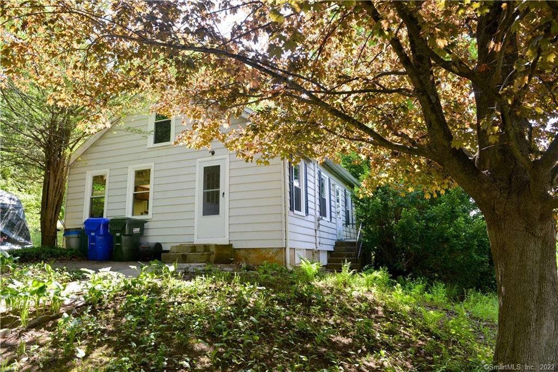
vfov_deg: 53.1
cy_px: 186
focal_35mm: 24
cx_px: 279
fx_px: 372
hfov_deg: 73.7
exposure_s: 1/320
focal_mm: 24
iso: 500
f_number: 5.6
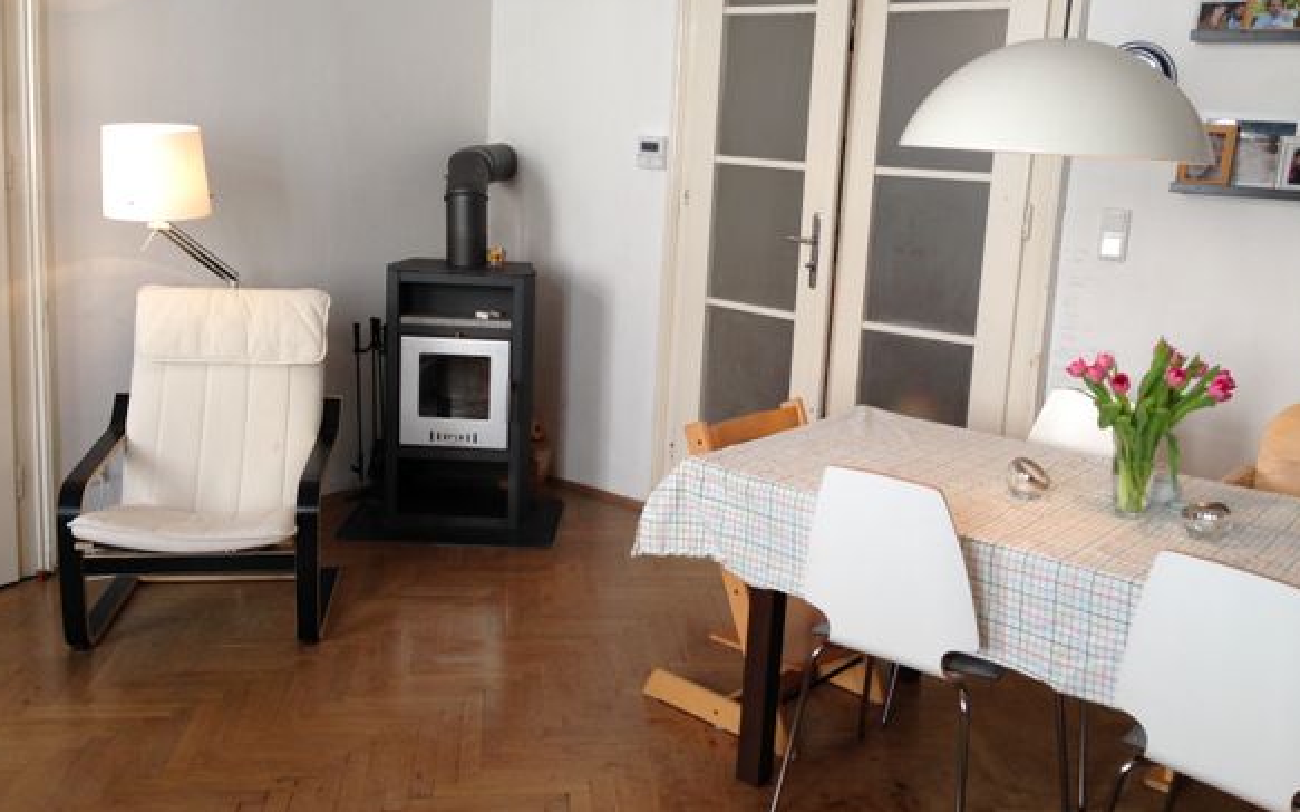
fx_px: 1275
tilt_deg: -9.4
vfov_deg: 35.2
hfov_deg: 54.0
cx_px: 642
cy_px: 335
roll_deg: -2.6
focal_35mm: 36
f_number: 2.4
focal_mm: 4.12
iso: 64
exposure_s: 1/40
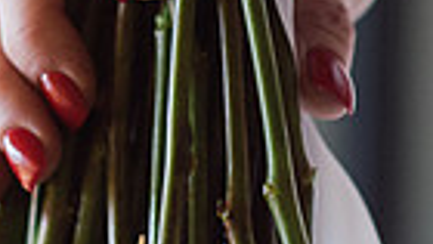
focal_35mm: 368
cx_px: -201
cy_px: -338
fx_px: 4228
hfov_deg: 5.8
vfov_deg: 3.3
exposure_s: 1/200
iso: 1000
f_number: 2.2
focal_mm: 85
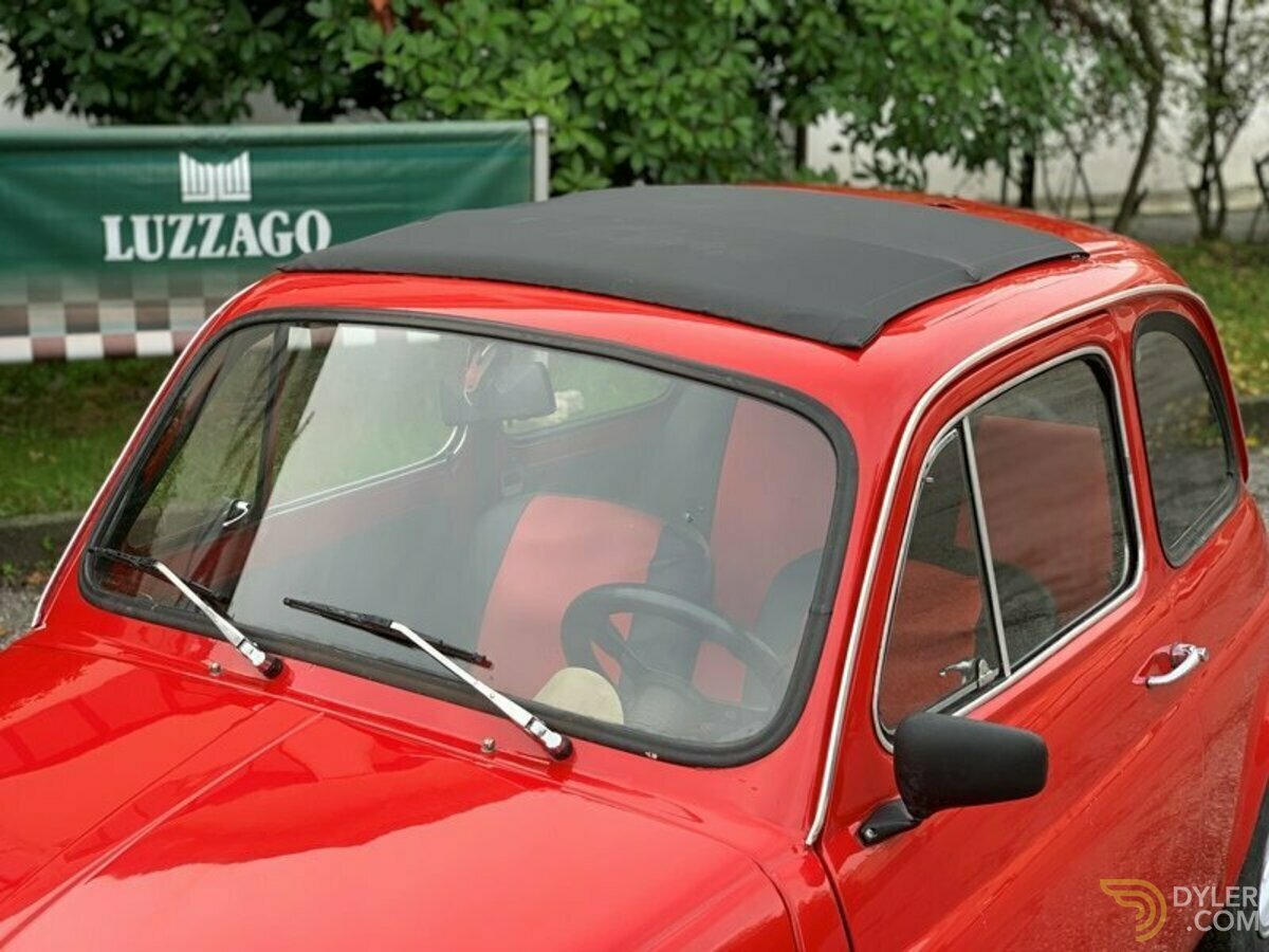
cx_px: 634
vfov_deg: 28.0
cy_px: 476
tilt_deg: -13.9
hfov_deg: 36.8
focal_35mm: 52
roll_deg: +0.1
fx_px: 1906
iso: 16
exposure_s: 1/122
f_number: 2.4
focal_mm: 6
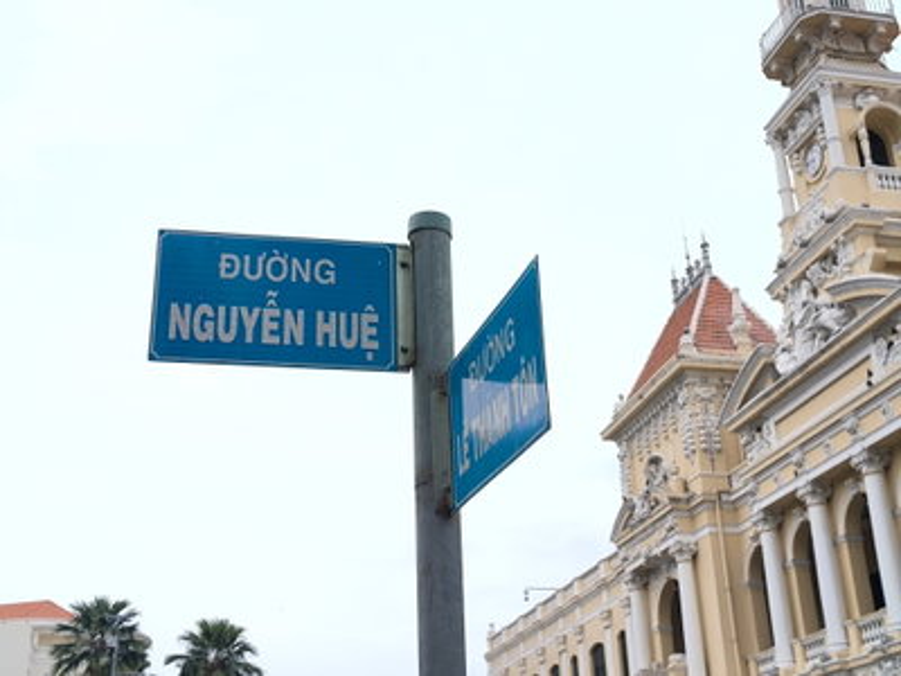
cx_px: 450
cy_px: 338
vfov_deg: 31.5
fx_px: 1197
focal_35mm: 46
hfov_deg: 41.2
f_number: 1.77
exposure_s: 1/207
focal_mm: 5.35
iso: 80
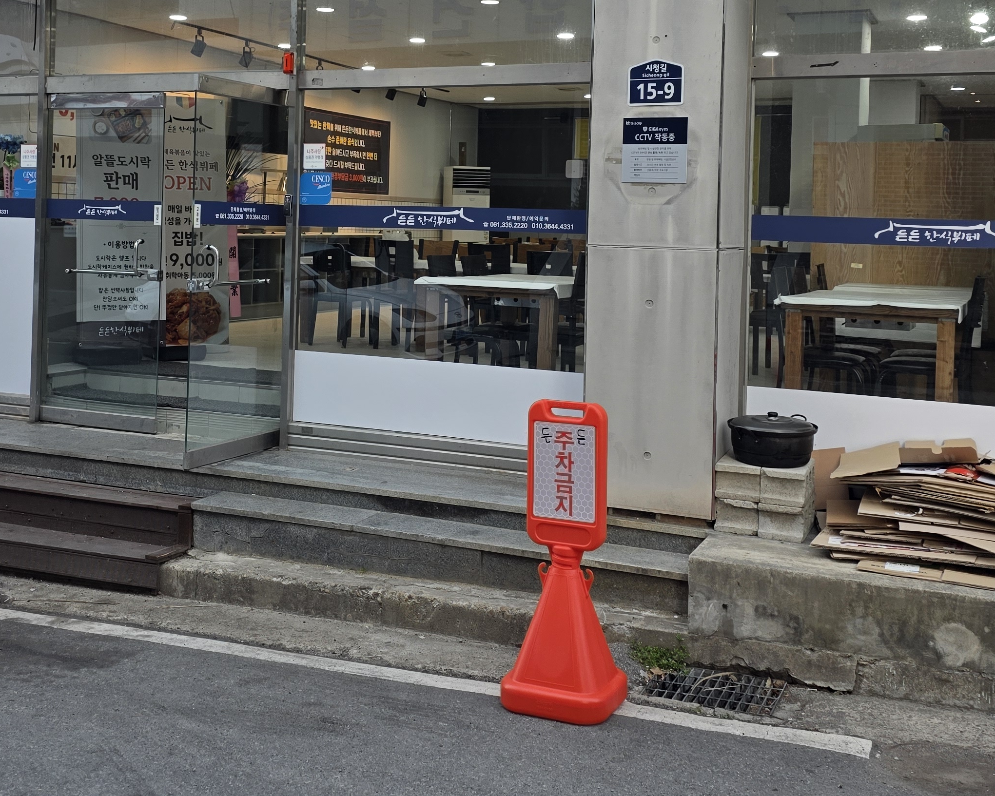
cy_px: 207
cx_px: 431
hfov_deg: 41.9
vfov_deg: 33.5
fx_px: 1296
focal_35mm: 44
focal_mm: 6.3
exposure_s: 1/120
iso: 25
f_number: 1.7
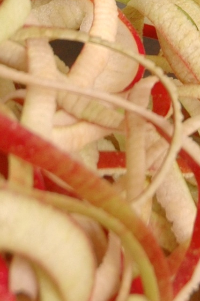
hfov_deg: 5.7
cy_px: -304
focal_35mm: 239
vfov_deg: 8.2
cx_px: 202
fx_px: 1995
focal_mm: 34
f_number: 4.2
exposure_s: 1/200
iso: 200
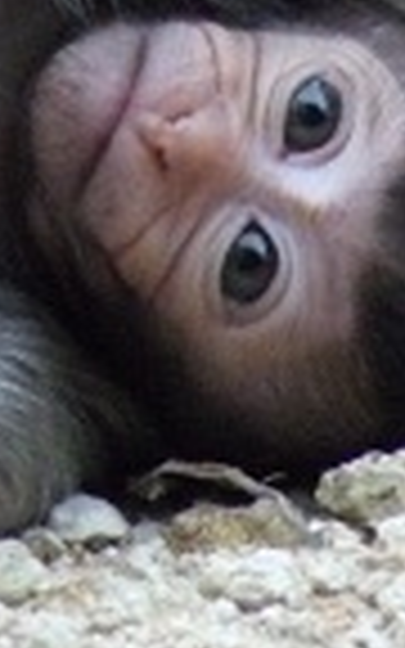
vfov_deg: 1.2
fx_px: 31559
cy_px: -200
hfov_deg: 0.7
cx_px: -9
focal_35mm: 1787
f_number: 3.8
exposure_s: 1/60
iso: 800
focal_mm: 78.9
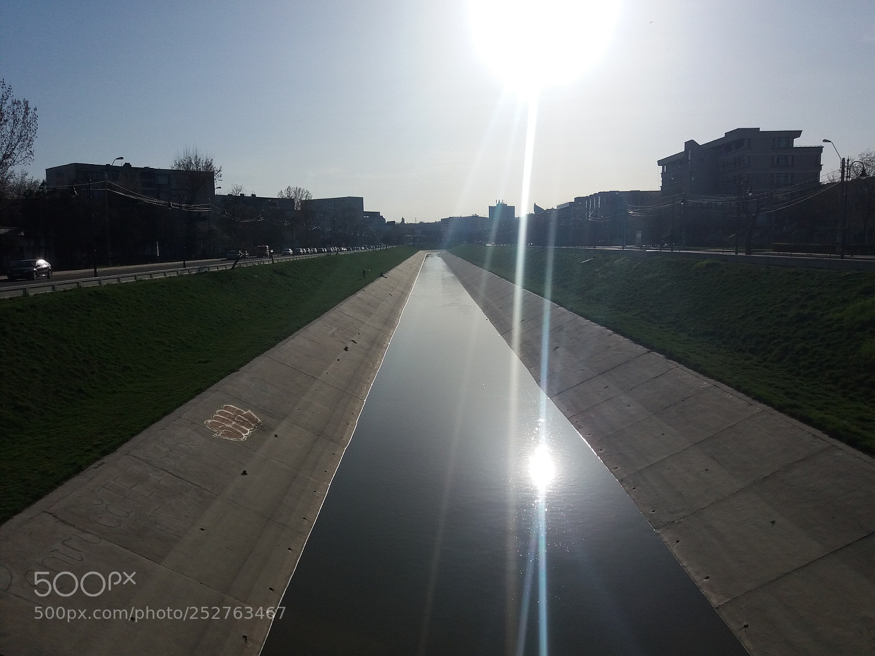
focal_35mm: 28
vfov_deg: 49.7
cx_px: 438
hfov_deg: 63.4
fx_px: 708
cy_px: 328
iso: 64
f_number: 1.9
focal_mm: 3.7
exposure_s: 1/6691
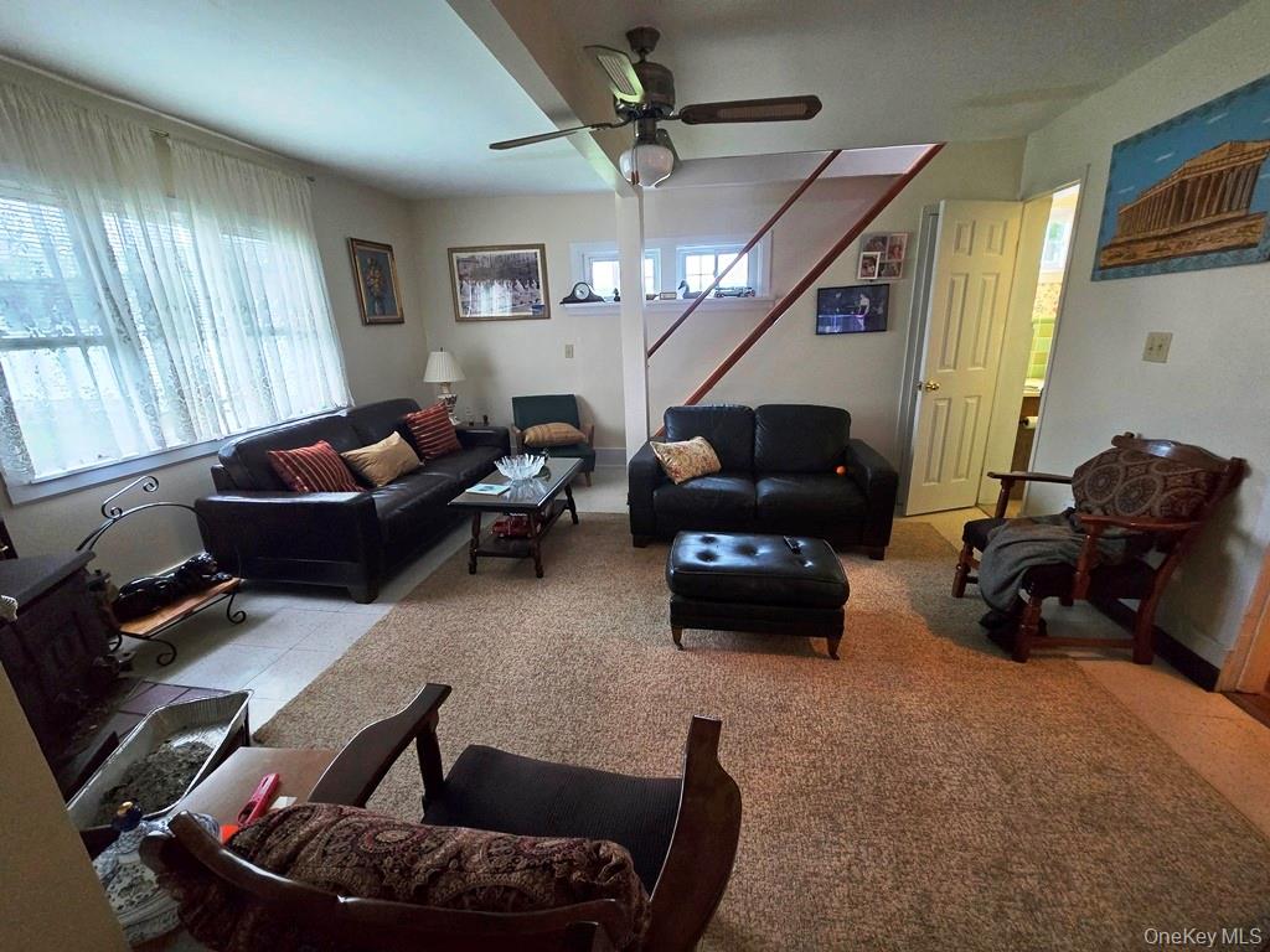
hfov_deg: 106.2
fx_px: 477
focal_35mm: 13
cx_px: 635
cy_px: 476
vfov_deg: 89.9
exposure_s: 1/60
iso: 640
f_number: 2.2
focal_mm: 2.2
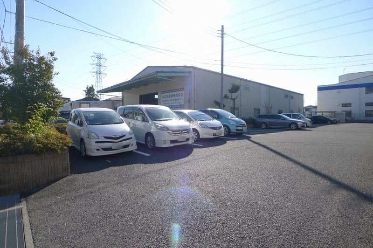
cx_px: 186
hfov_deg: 90.0
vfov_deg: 67.3
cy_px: 124
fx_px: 186
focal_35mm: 18
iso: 100
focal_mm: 3.9
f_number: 2
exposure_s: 1/2000
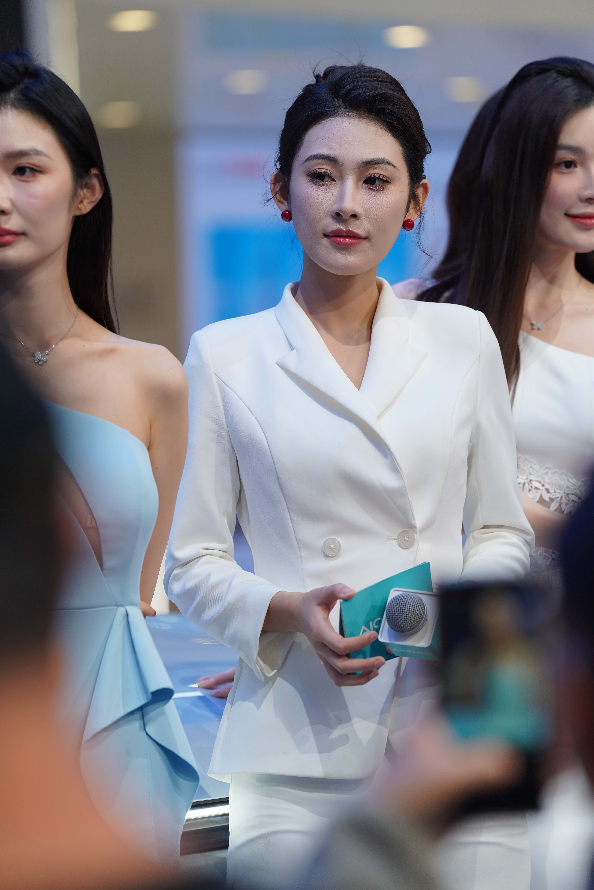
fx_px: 4950
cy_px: 445
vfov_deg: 10.3
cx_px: 297
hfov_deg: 6.9
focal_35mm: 200
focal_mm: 200
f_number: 3.5
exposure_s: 1/400
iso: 500
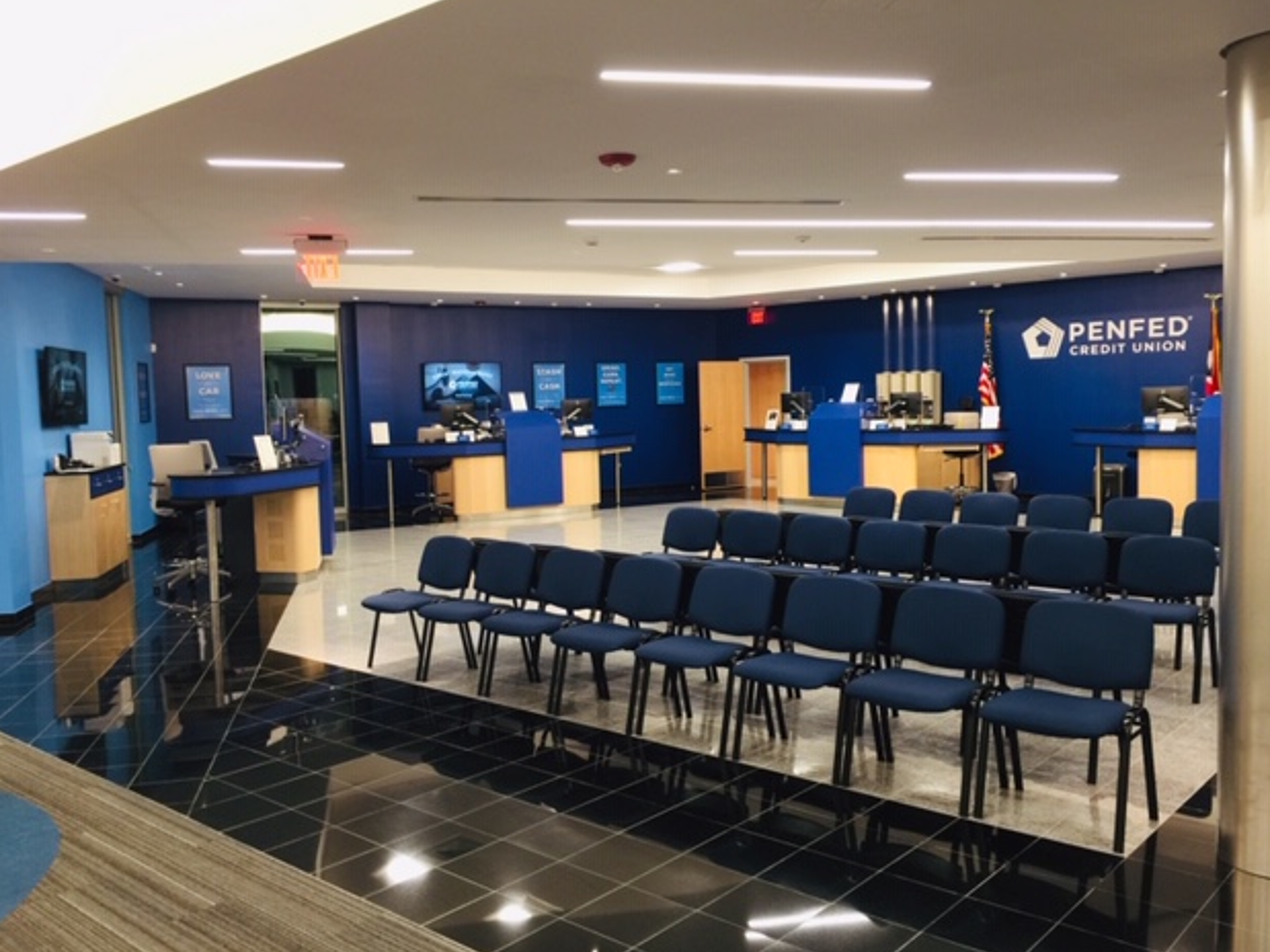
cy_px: 472
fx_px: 1100
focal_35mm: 30
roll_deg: +0.7
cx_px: 640
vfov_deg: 46.8
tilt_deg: -5.1
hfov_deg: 60.0
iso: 40
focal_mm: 4.15
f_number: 2.2
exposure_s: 1/15
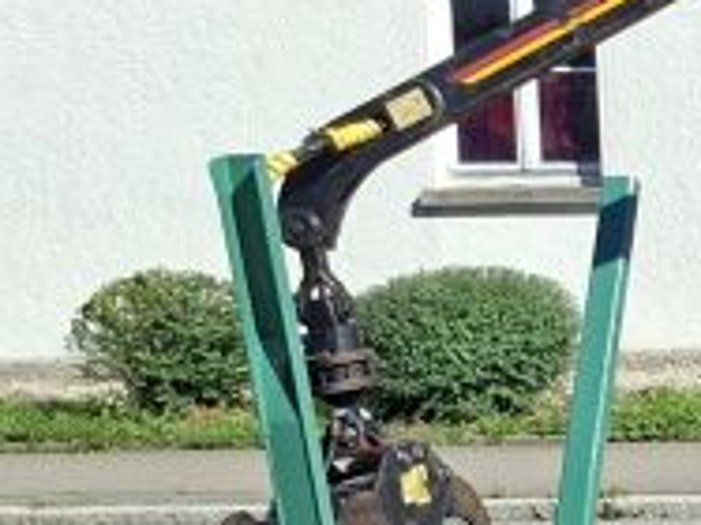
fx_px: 2550
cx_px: 1496
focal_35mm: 126
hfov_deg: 13.1
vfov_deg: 11.7
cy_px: 319
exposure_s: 1/1825
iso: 50
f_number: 1.8
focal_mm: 5.54
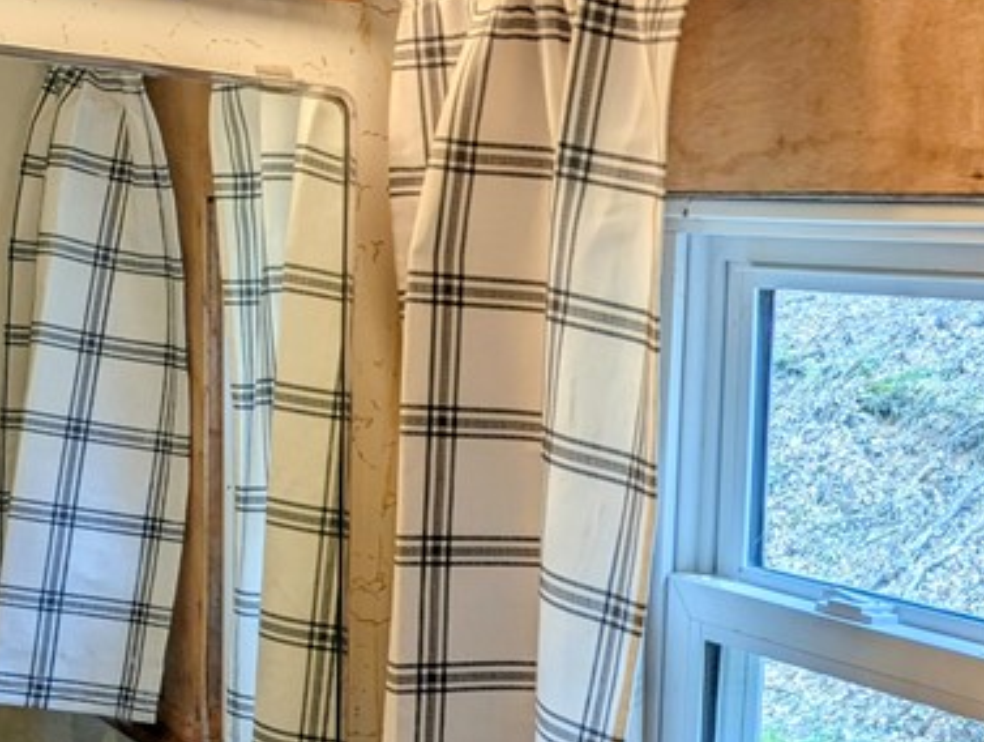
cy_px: 631
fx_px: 1851
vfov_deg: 22.2
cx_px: 807
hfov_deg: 29.0
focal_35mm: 65
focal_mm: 6.81
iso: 37
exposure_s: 1/120
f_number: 1.85
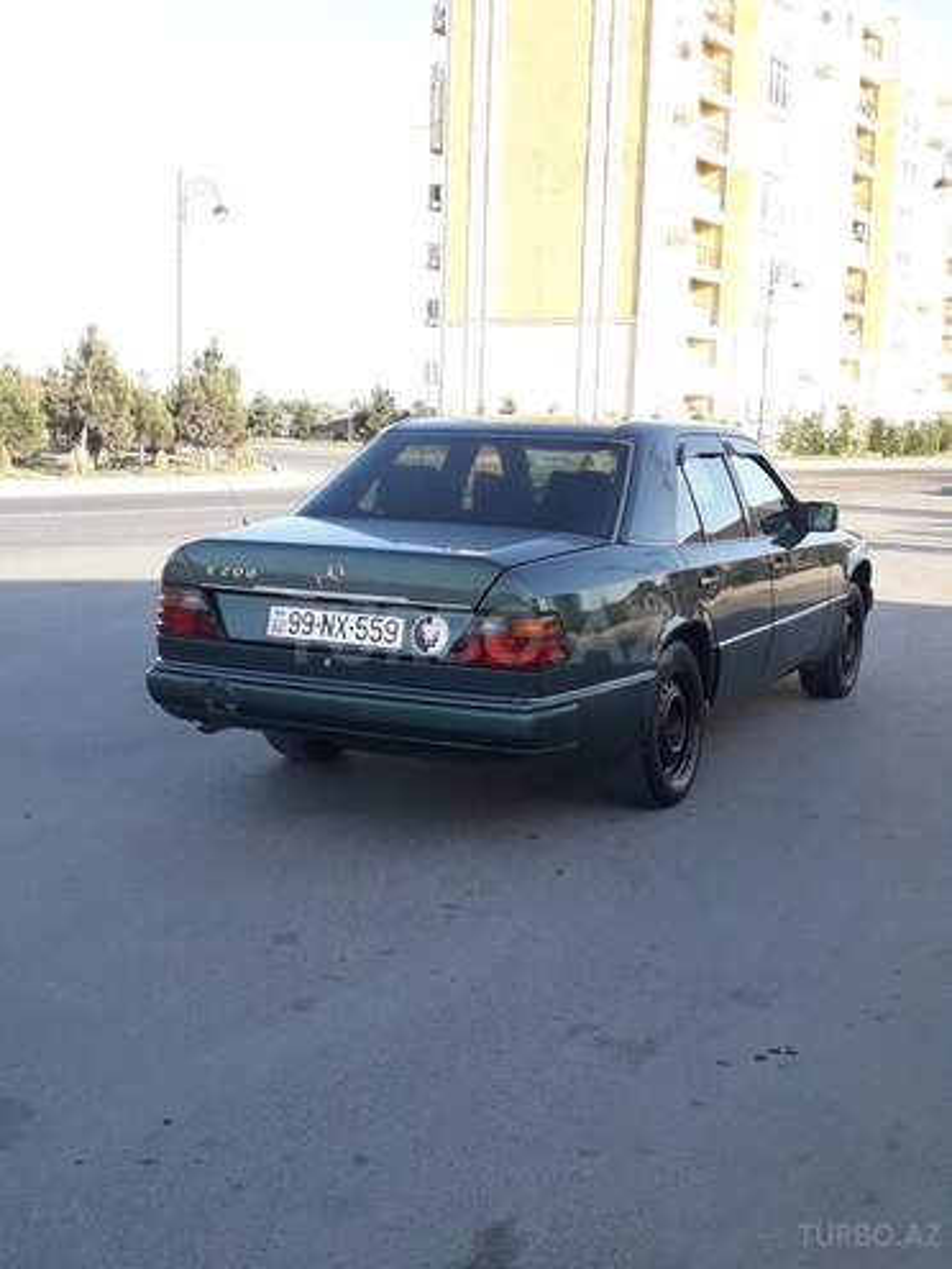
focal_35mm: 27
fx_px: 990
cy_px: 634
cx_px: 476
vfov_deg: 65.3
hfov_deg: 51.4
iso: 40
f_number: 1.9
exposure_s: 1/411
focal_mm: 3.6
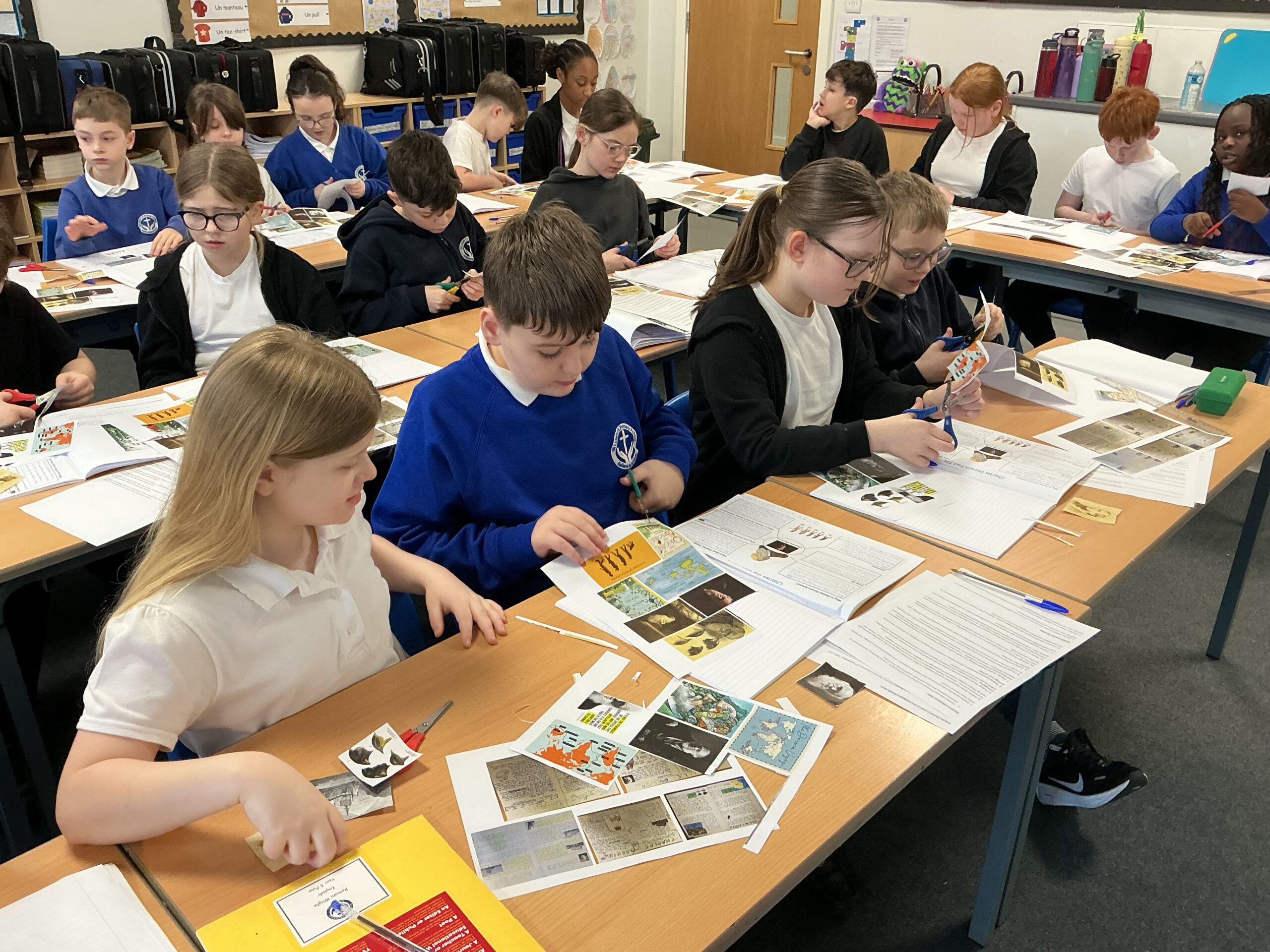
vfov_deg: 48.2
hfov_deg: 61.7
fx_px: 1064
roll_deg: +0.4
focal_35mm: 29
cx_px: 635
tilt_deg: -25.7
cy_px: 476
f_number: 1.8
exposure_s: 1/60
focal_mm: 3
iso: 80
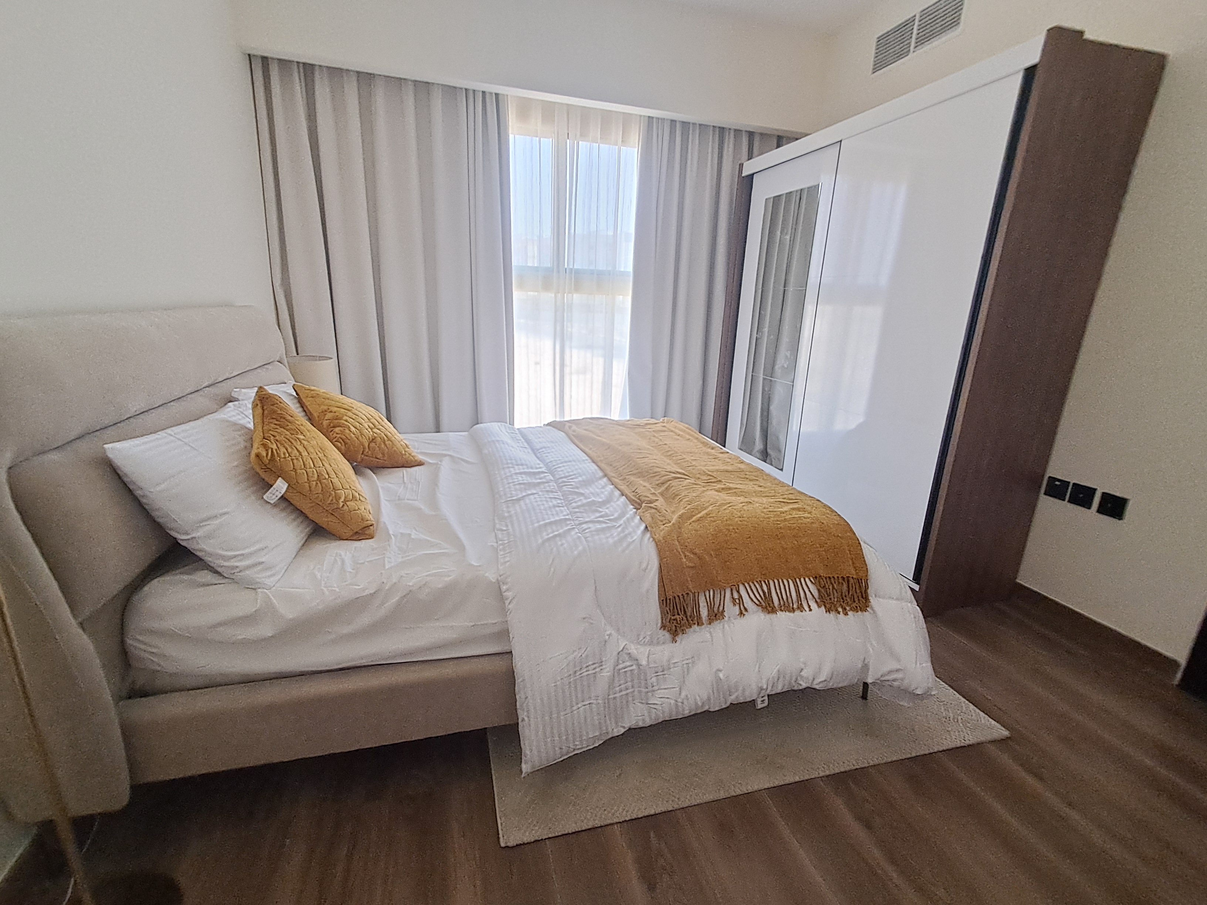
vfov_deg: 78.1
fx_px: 558
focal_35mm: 16
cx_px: 604
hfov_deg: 94.5
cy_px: 452
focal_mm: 1.64
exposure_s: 1/50
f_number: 2.2
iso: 200
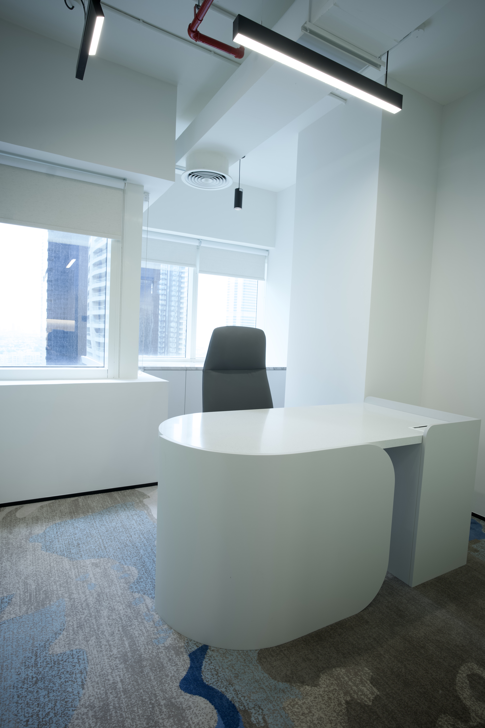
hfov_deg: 61.9
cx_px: 242
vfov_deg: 84.0
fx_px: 404
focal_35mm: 20
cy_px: 364
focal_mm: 20
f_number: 6.3
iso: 100
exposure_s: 1/10
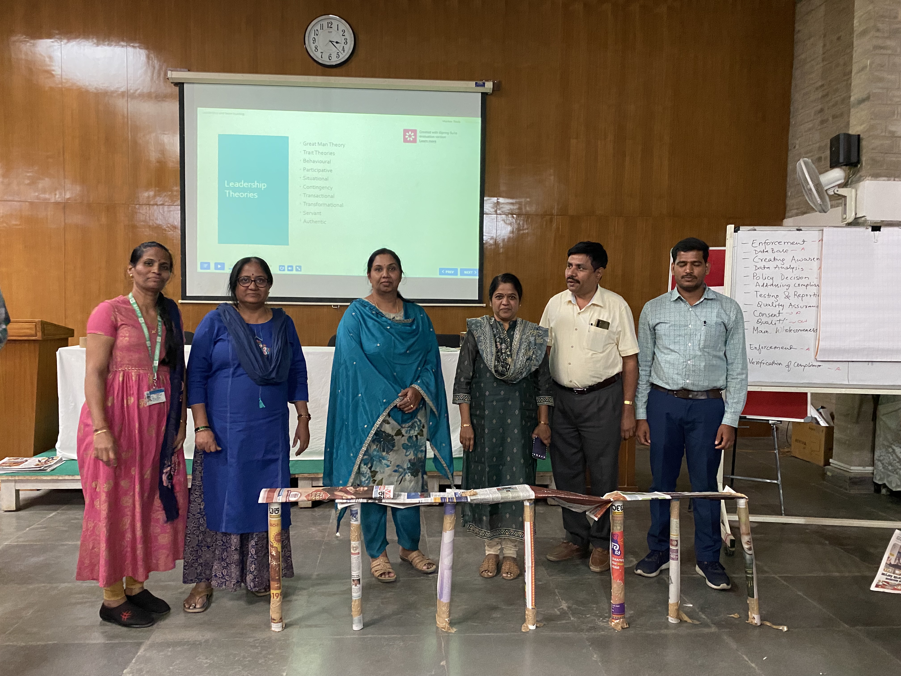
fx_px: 677
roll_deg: -0.9
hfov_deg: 67.3
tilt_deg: -4.7
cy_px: 338
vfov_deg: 53.1
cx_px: 450
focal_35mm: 26
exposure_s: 1/25
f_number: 1.8
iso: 500
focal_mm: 4.25
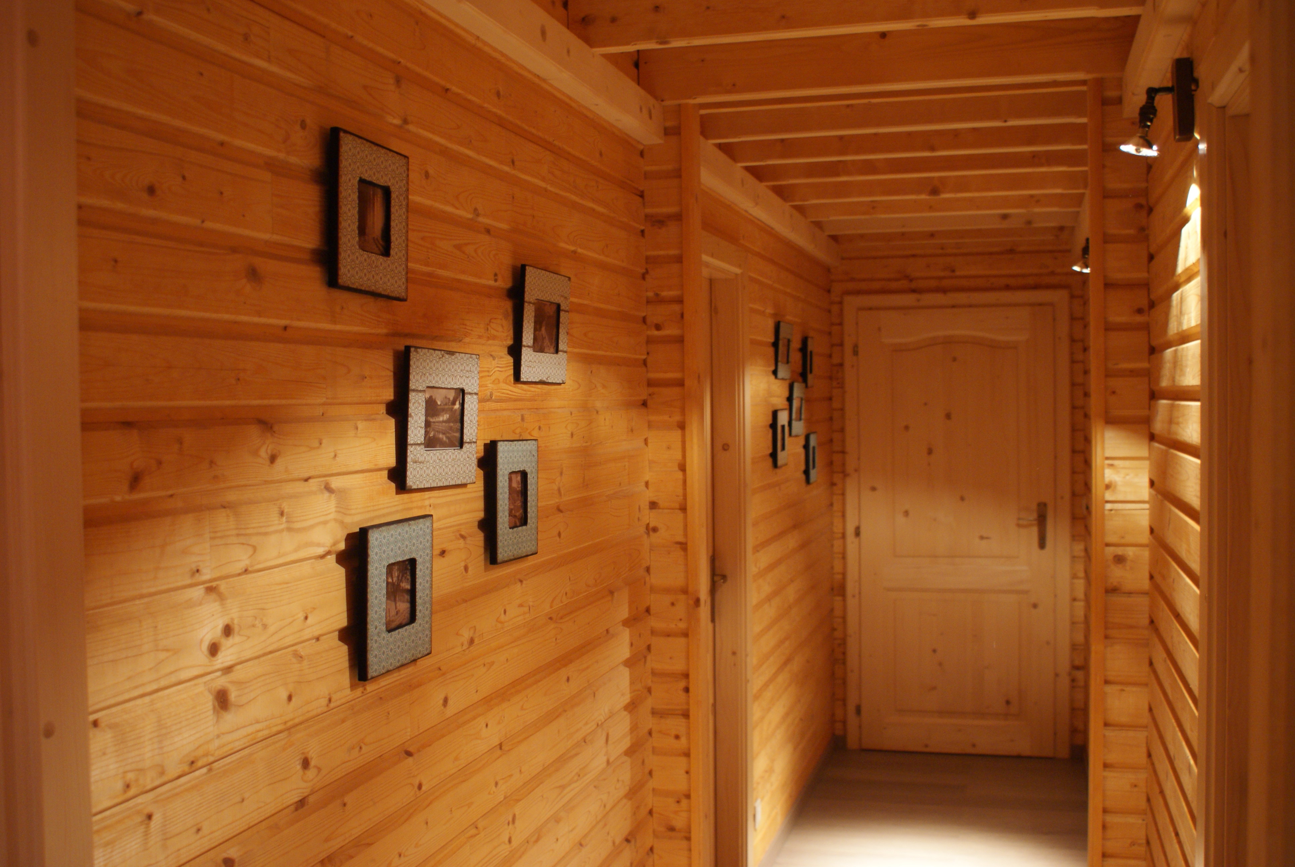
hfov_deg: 53.1
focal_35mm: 36
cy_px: 434
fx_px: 1297
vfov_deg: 37.0
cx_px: 648
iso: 400
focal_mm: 24
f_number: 4.5
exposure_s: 1/5
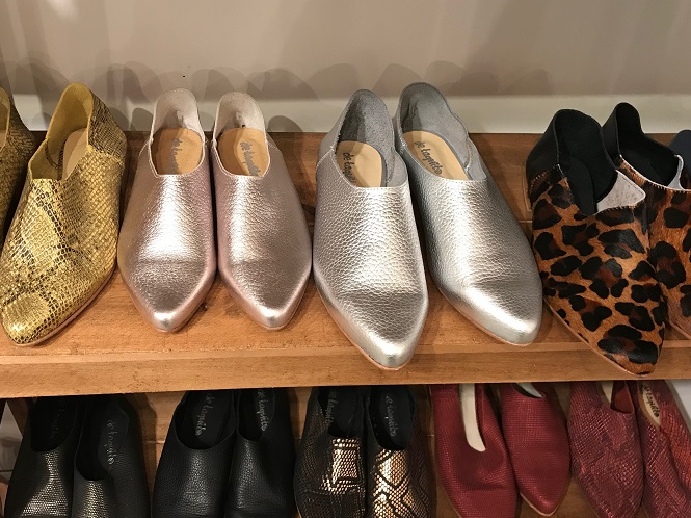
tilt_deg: -45.8
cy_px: 275
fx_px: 678
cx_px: 302
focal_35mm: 34
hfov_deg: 53.8
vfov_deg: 41.7
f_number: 1.8
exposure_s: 1/17
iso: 80
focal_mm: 3.99
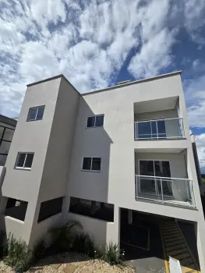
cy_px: 136
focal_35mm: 13
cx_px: 102
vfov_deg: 106.1
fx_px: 103
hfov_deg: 90.0
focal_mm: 2.2
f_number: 2.2
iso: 50
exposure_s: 1/4233
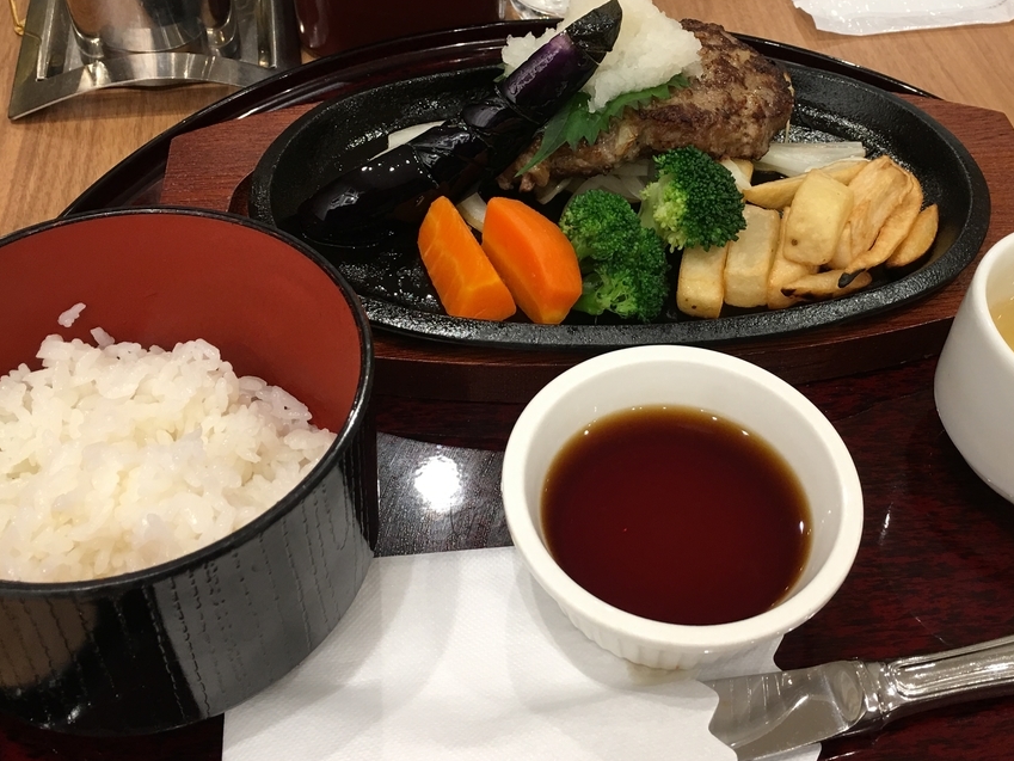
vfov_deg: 34.9
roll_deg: -6.0
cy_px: 278
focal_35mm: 41
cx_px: 607
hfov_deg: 45.5
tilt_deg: -42.6
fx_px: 1201
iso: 32
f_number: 2.2
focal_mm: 4.15
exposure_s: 1/15
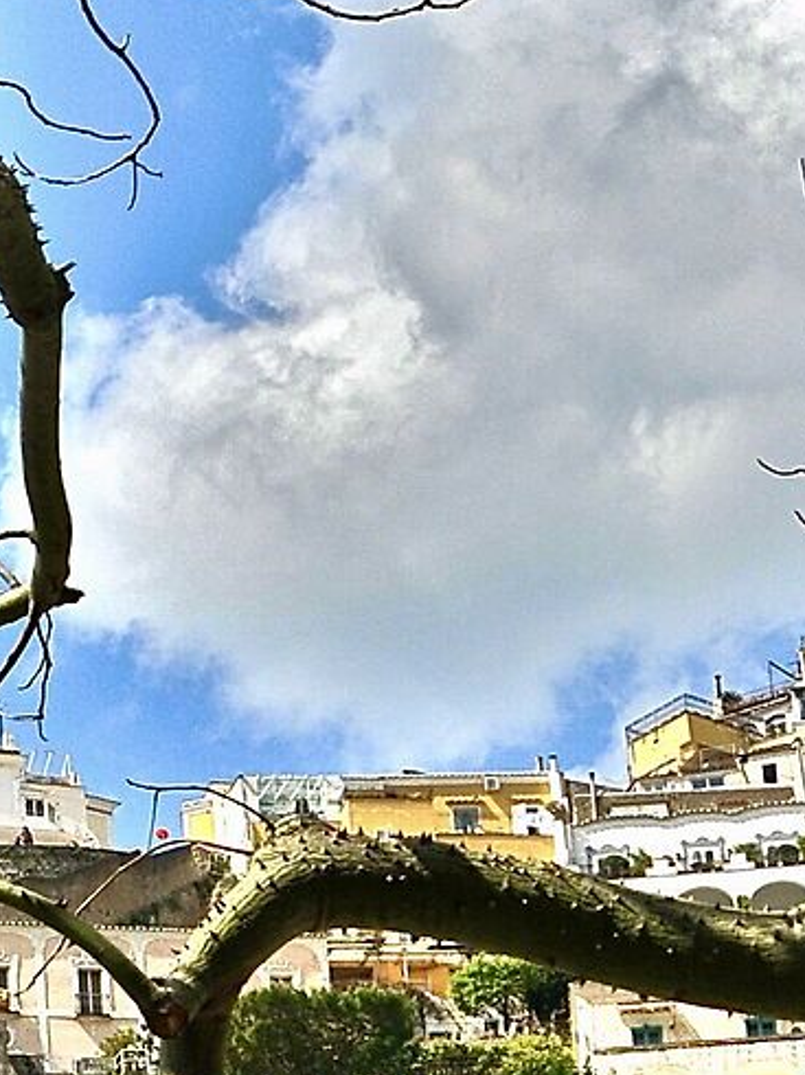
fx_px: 26286
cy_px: 1310
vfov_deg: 2.3
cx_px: -691
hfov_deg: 1.8
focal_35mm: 847
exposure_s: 1/640
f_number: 13
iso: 200
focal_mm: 120
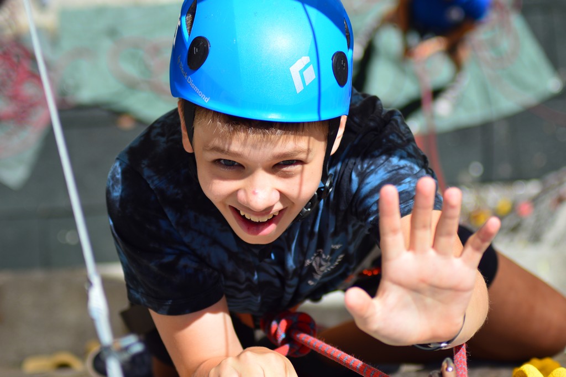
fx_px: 1649
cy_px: 188
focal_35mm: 105
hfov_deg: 19.5
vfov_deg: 13.0
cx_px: 283
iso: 100
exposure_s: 1/640
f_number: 4
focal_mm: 70
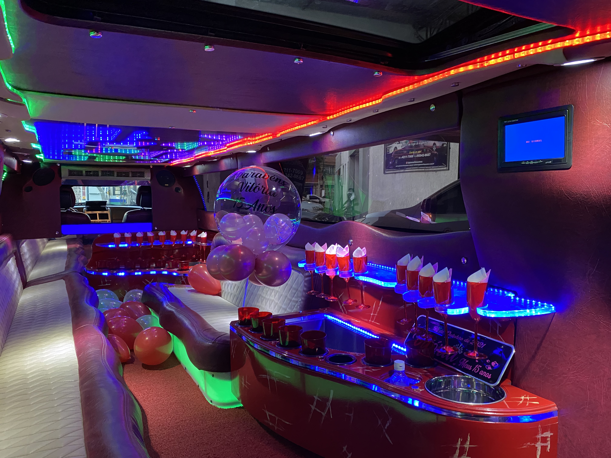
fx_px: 459
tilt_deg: -6.2
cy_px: 229
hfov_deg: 67.3
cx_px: 306
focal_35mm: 26
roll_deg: -0.5
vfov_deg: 53.1
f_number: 1.8
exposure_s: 1/40
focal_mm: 4.25
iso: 640
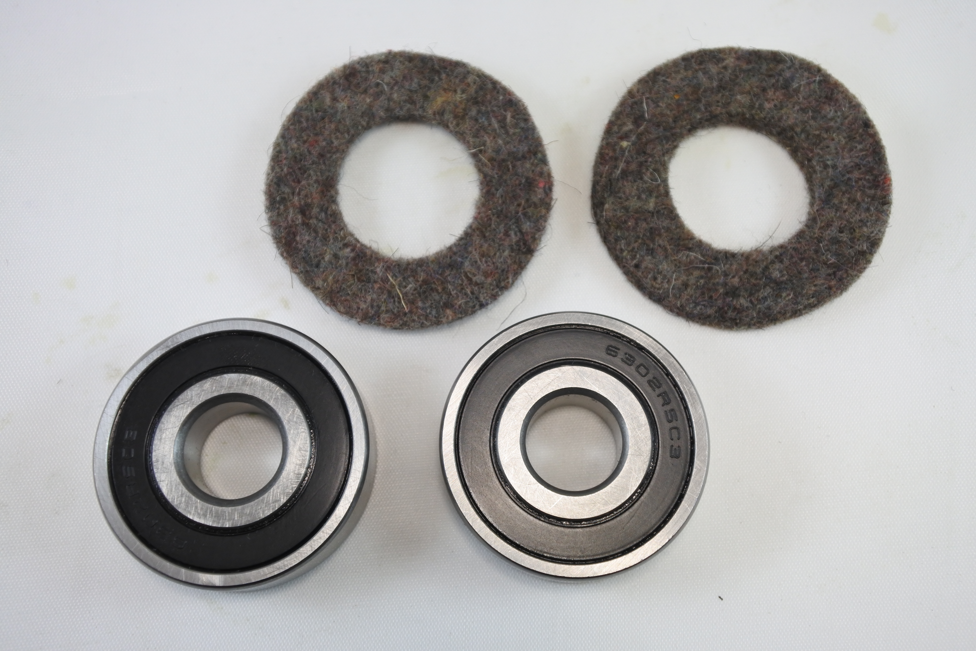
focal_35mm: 44
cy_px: 326
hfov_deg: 44.5
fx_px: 1193
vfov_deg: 30.5
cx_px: 488
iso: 400
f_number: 4.5
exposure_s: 1/160
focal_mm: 16.5
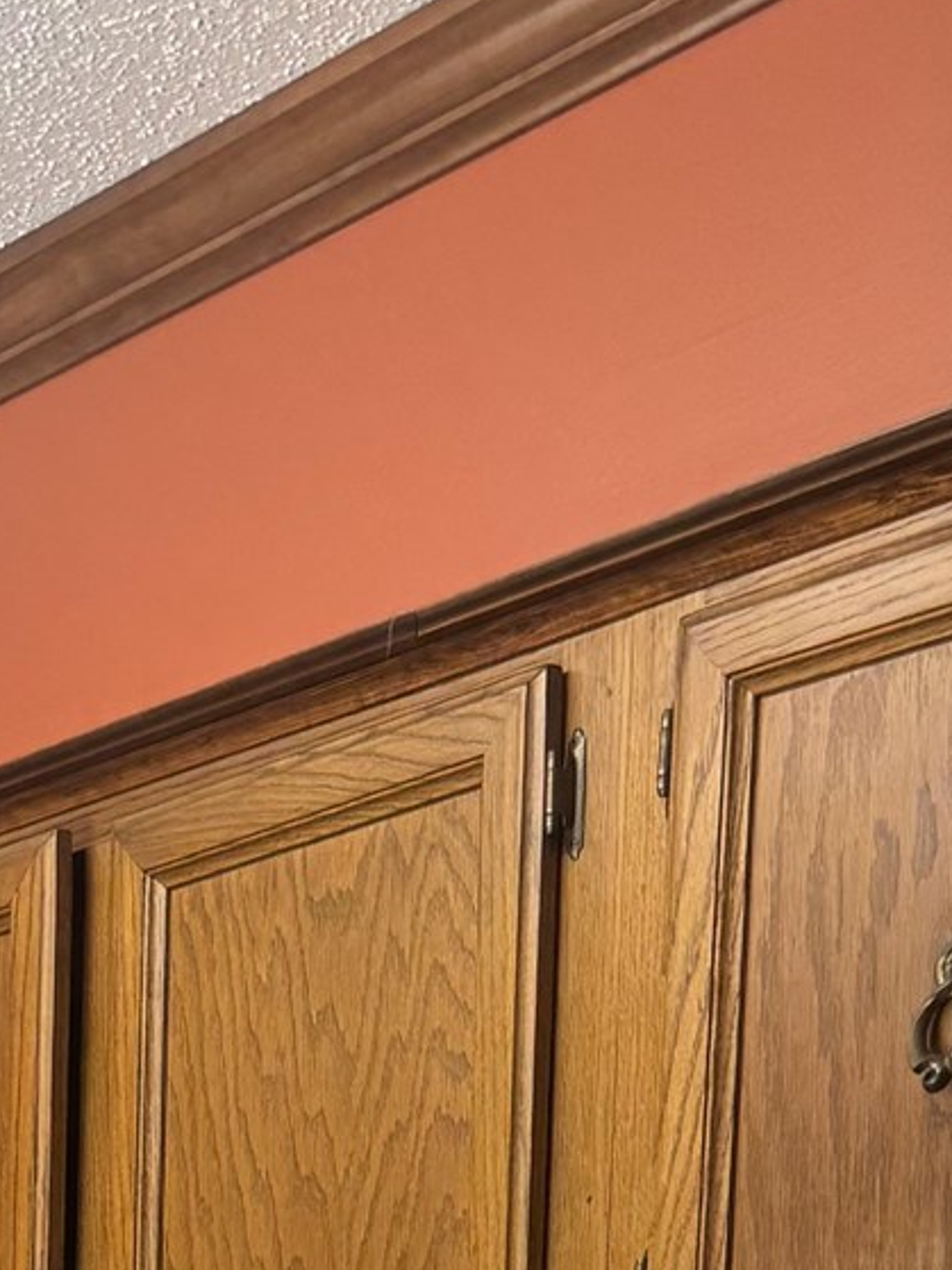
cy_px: 2372
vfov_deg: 16.3
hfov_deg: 14.0
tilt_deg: -8.9
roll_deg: +0.8
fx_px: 3632
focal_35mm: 99
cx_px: -450
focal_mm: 6.76
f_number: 1.78
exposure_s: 1/120
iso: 160
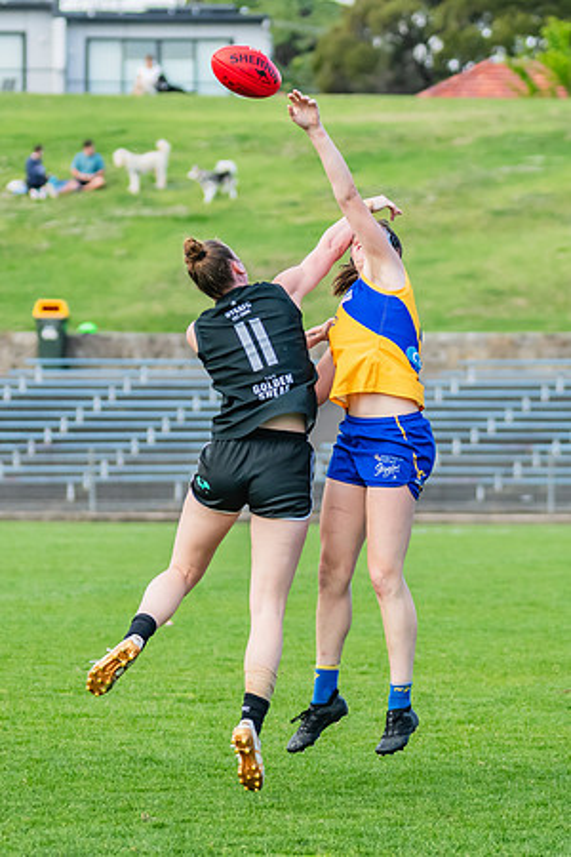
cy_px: 336
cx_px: 281
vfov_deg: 6.2
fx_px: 7875
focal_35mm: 331
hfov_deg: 4.2
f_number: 5
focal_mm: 170
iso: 800
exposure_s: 1/1600
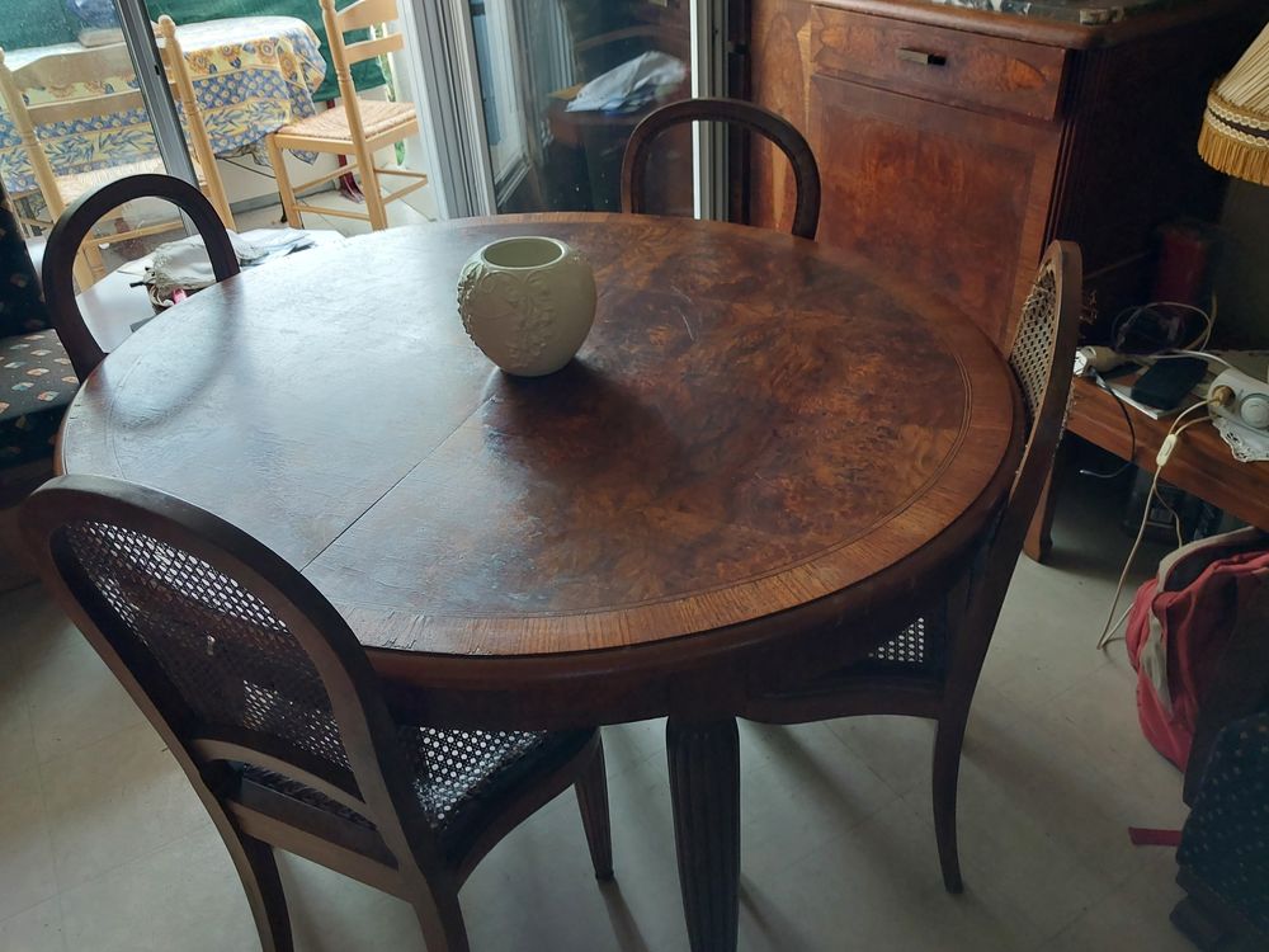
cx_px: 634
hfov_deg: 60.0
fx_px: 1100
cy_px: 476
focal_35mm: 30
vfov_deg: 46.8
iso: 100
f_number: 1.8
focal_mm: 4.6
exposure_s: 1/50
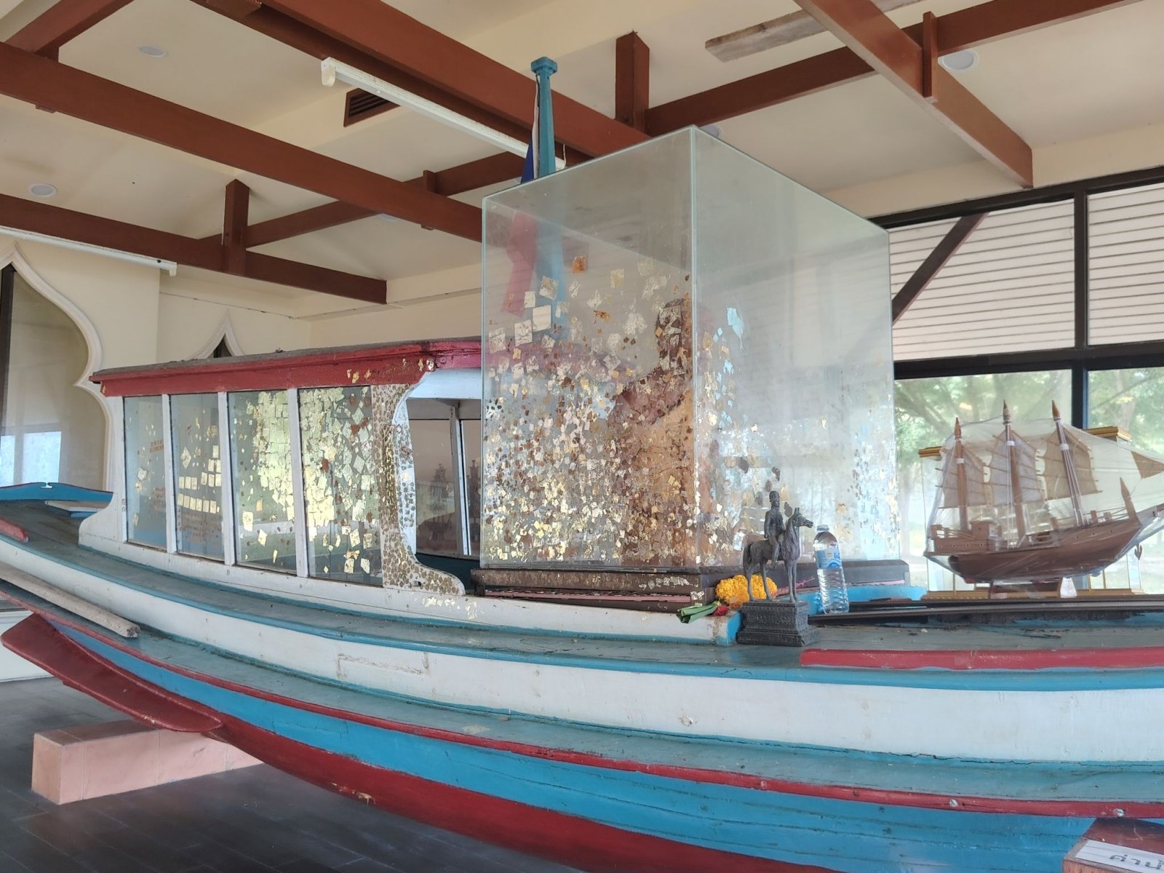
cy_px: 436
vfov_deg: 48.2
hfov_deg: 61.7
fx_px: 975
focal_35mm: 29
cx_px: 582
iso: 566
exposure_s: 1/100
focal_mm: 5.25
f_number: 1.75
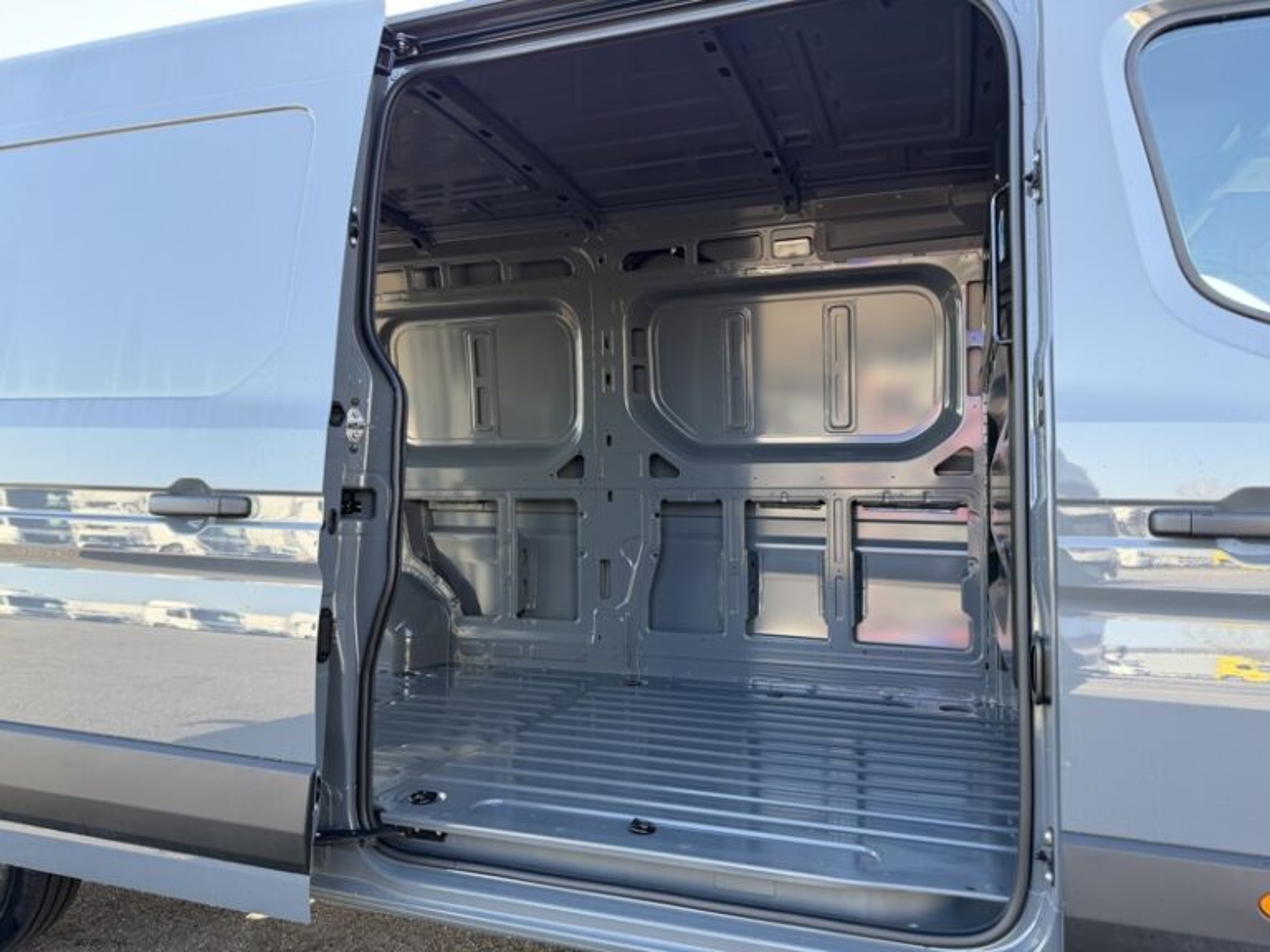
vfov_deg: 56.8
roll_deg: +0.4
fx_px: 881
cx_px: 635
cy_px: 476
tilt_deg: +3.6
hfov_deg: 71.6
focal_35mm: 24
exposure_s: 1/199
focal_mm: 6.76
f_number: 1.78
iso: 64
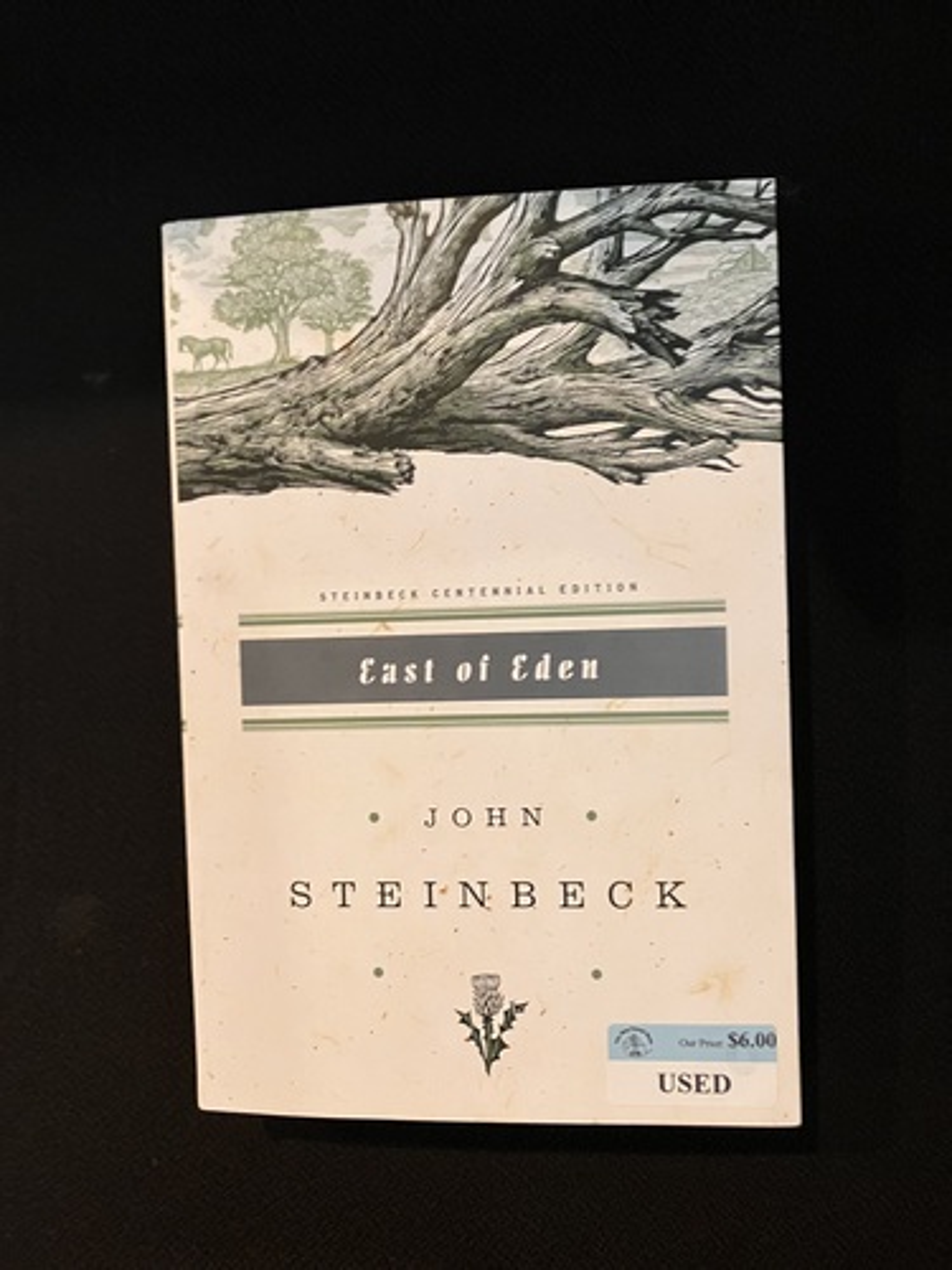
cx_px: 476
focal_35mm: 28
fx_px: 1027
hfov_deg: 49.7
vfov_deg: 63.4
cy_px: 635
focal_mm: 3.99
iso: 320
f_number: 1.8
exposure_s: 1/30
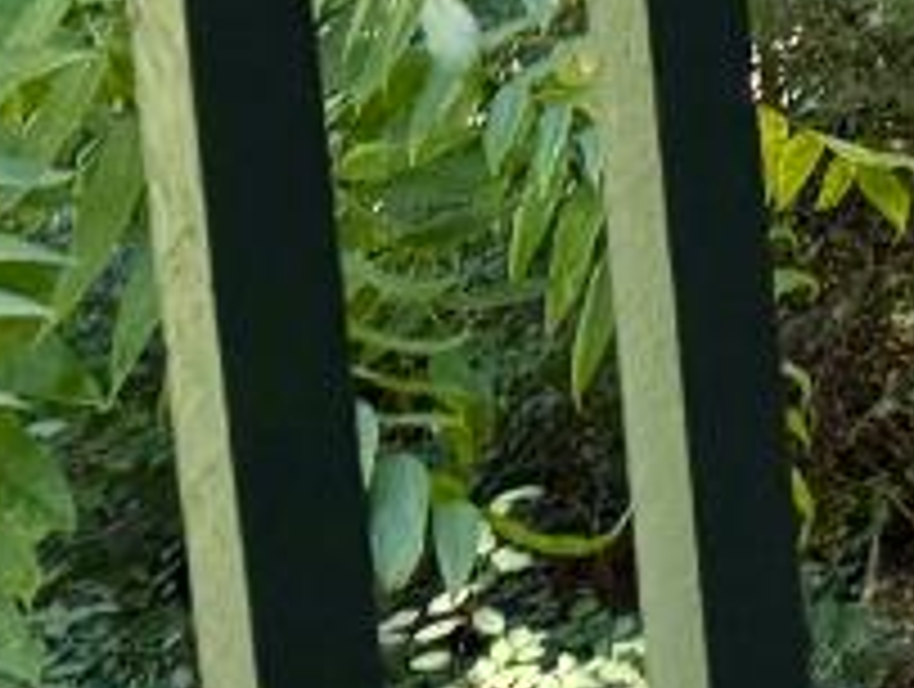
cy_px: -1684
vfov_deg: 7.1
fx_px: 4682
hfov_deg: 8.6
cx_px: 3017
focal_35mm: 177
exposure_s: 1/160
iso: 125
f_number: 1.78
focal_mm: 6.76
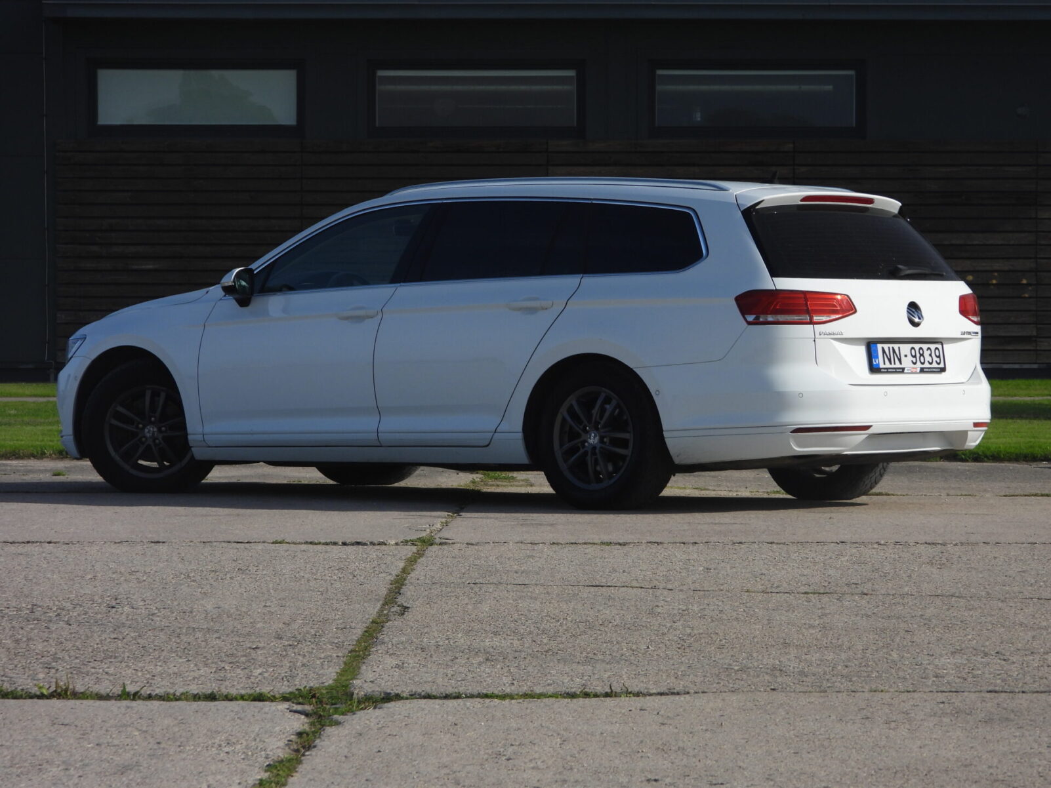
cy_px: 394
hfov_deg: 14.6
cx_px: 526
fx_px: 4099
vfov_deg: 11.0
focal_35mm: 135
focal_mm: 24.3
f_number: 4
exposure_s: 1/320
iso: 100
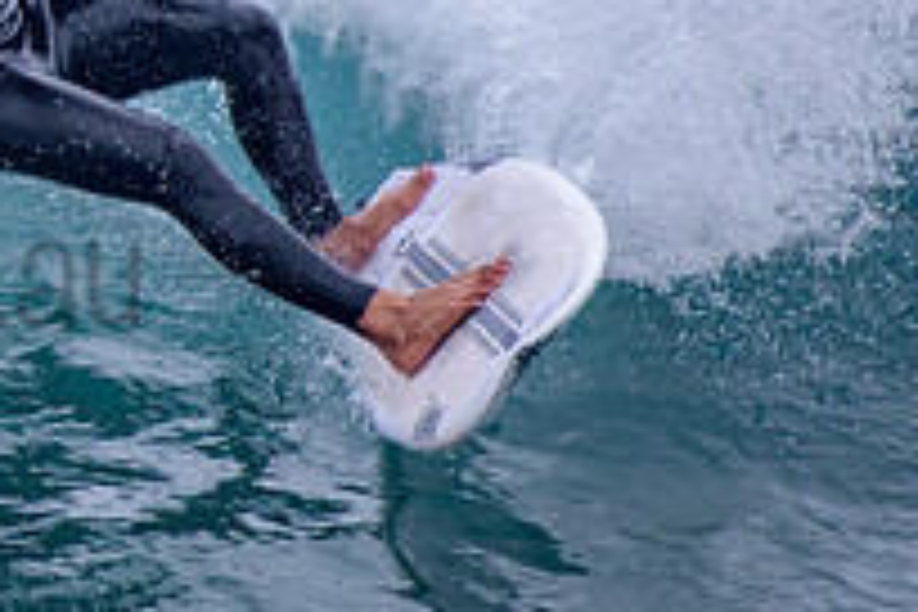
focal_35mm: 1746
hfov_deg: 1.2
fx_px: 44520
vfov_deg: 0.8
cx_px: -333
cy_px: 26
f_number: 5.6
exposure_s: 1/2000
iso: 280
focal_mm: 500
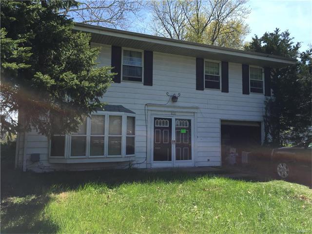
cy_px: 117
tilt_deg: +2.9
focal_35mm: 29
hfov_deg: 61.7
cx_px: 156
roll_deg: -2.4
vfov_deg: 48.2
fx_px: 261
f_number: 2.2
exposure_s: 1/989
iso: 32
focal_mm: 4.15
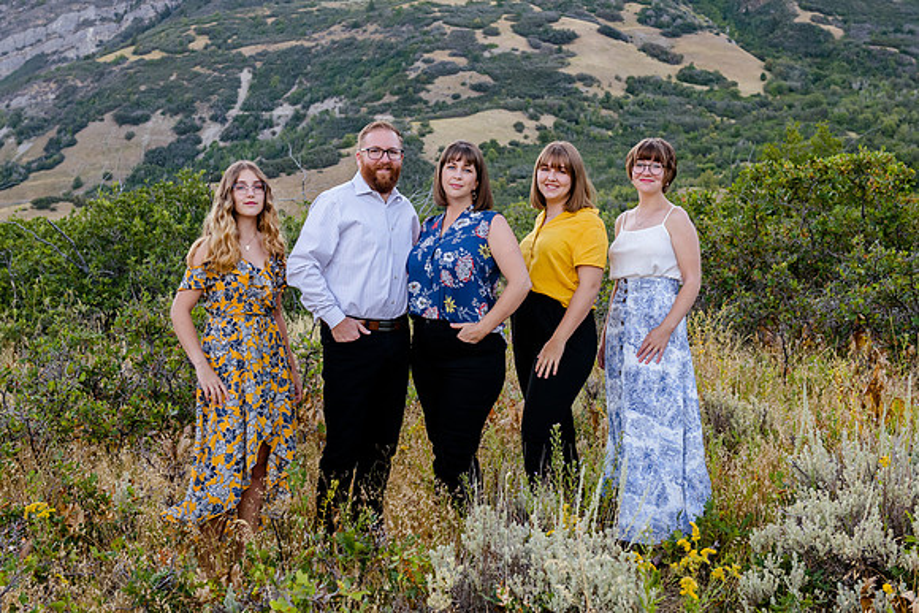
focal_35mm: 64
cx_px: 459
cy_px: 235
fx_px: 1637
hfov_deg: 31.4
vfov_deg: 21.2
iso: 800
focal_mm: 52
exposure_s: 1/200
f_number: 6.3
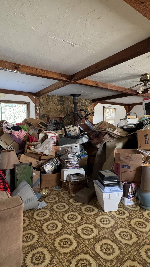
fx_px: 148
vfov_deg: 83.8
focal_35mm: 21
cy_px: 136
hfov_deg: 53.6
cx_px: 71
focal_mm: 2.22
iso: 500
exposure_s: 1/60
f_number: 2.2
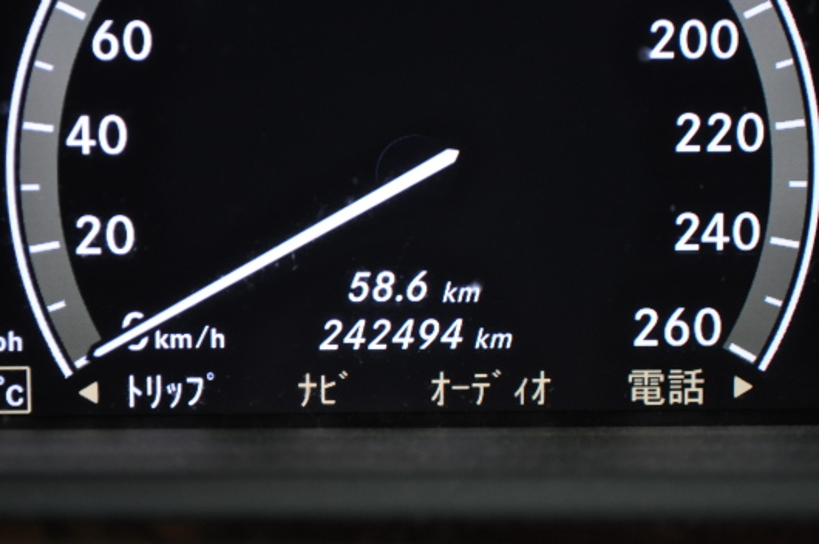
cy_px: 272
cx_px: 410
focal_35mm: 82
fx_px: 1875
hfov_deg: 24.6
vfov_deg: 16.5
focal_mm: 55
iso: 800
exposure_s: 1/4
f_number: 5.6
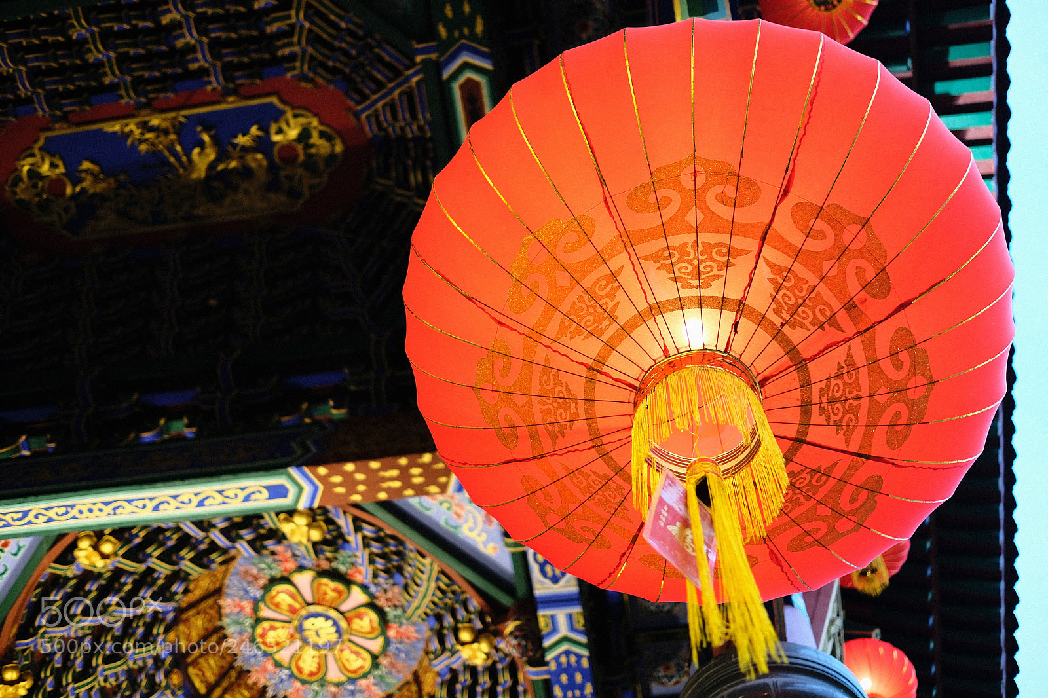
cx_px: 524
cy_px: 349
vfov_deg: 37.8
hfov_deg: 54.4
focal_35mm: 35
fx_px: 1019
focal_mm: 23
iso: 400
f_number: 1.4
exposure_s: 1/60
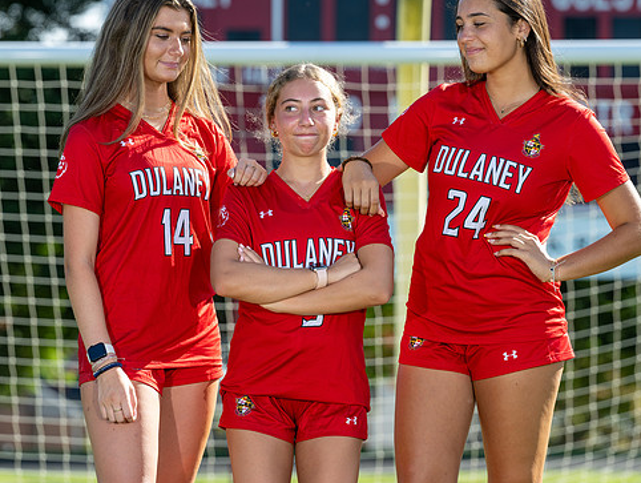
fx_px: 4136
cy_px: 217
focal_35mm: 223
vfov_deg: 6.7
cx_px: 367
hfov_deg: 8.9
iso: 100
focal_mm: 165
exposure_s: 1/320
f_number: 5
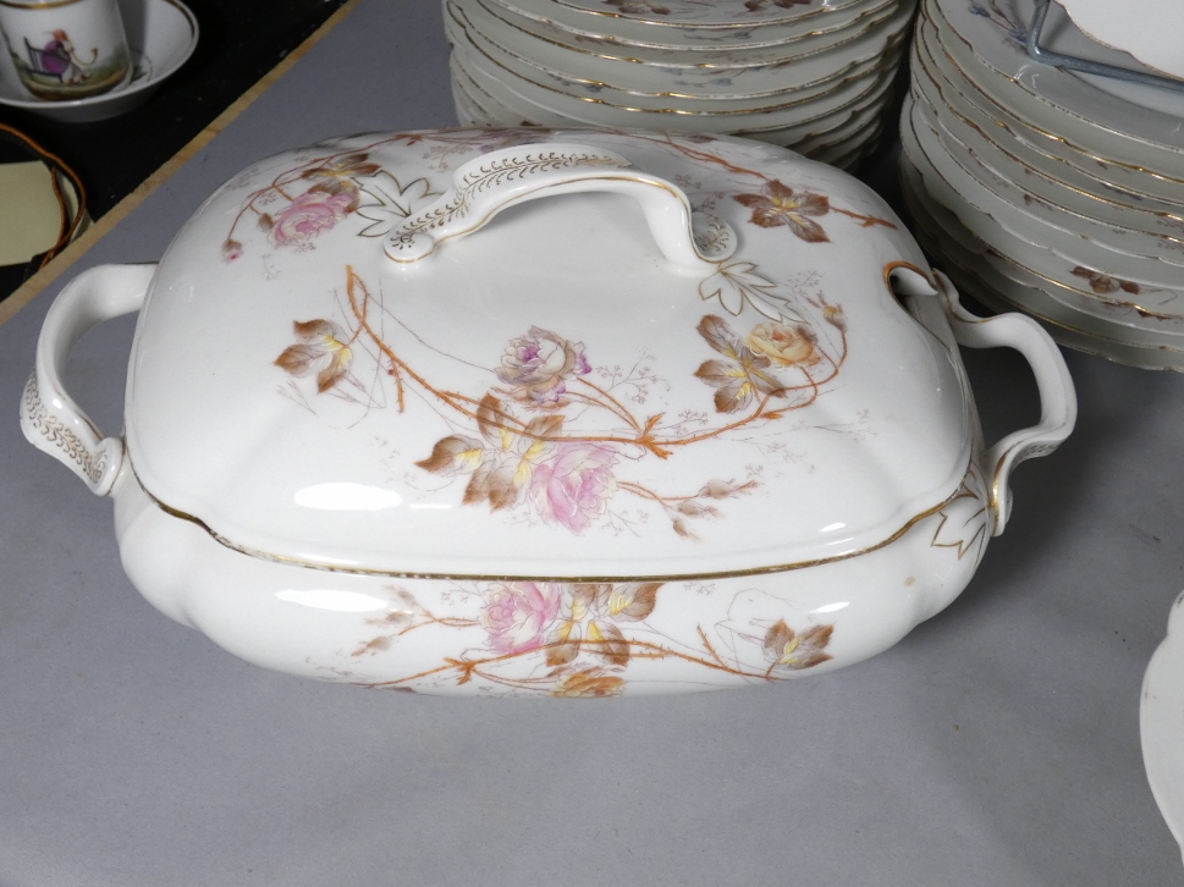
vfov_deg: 38.6
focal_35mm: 37
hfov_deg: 50.1
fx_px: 1265
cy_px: 464
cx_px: 613
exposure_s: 1/125
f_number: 3.4
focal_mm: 6.2
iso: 200
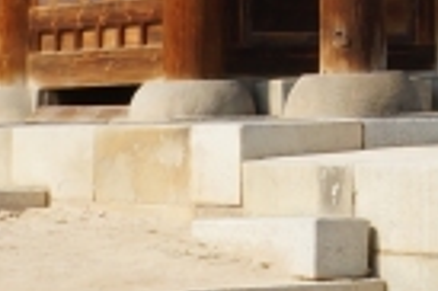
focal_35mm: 219
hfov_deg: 9.0
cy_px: -377
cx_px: 780
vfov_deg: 6.0
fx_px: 2661
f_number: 13
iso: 200
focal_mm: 20
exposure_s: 1/200
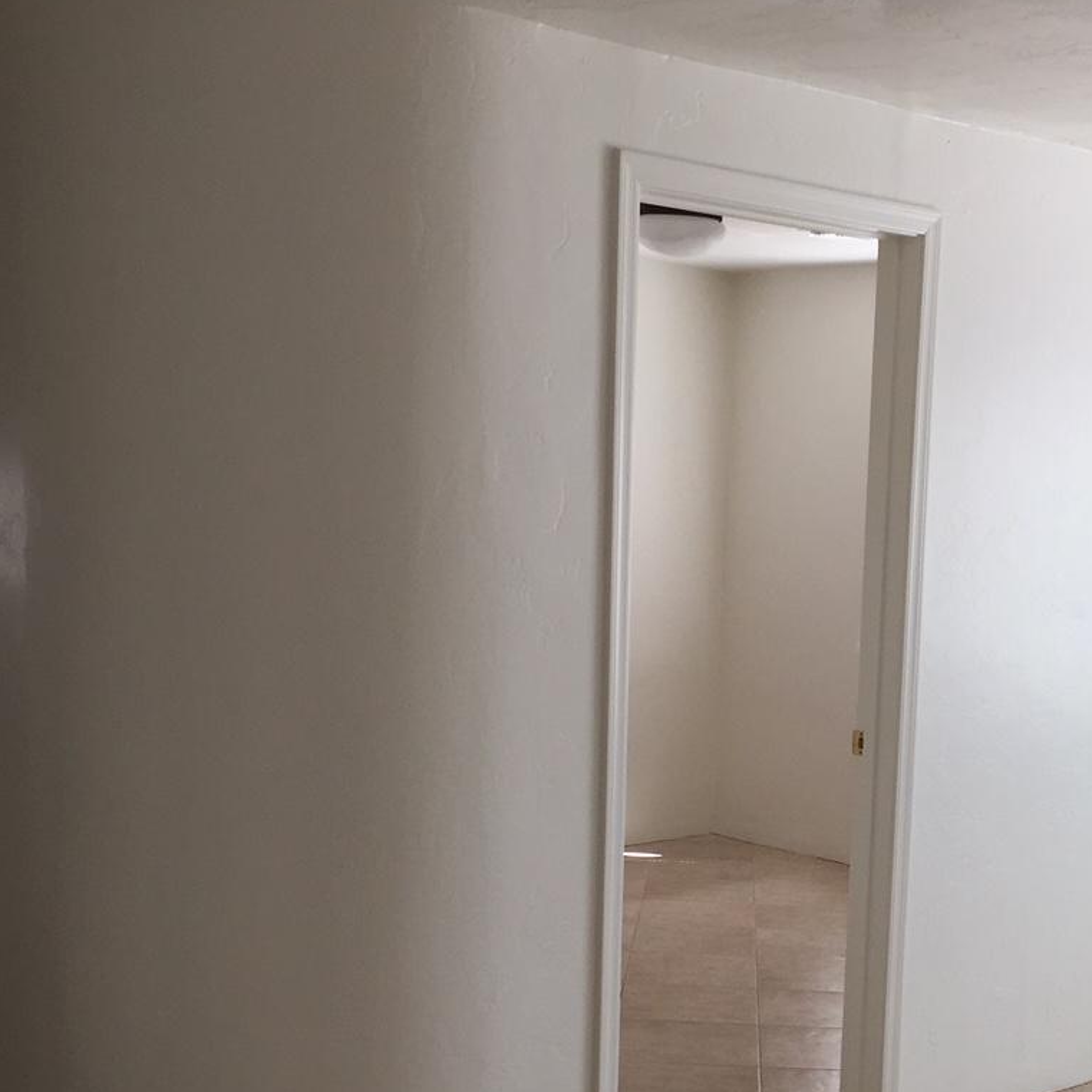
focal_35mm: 55
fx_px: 1963
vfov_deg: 30.7
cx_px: 755
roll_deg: -2.3
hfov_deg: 30.8
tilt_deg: -8.1
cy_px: 771
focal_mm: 4.15
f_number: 2.2
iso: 40
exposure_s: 1/60
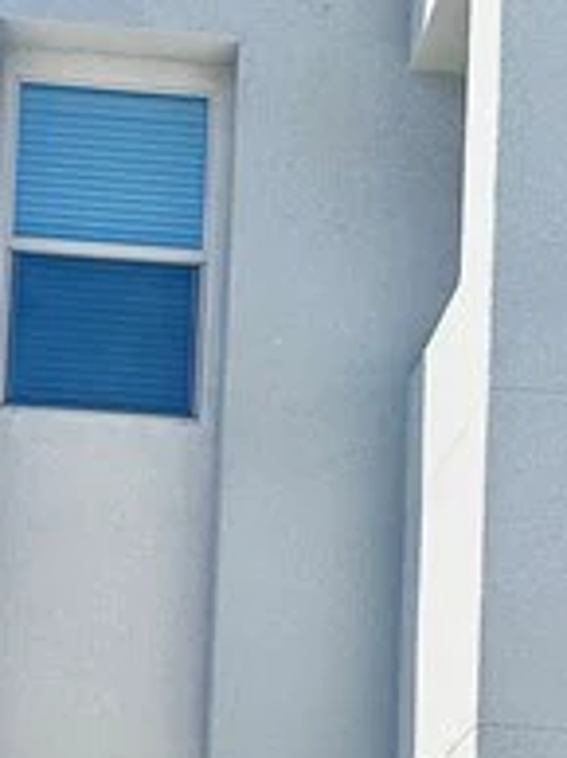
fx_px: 2780
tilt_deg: +8.5
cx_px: 188
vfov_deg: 15.0
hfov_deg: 11.6
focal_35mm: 127
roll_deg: -3.4
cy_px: 906
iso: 80
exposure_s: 1/2732
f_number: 1.78
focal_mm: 6.86
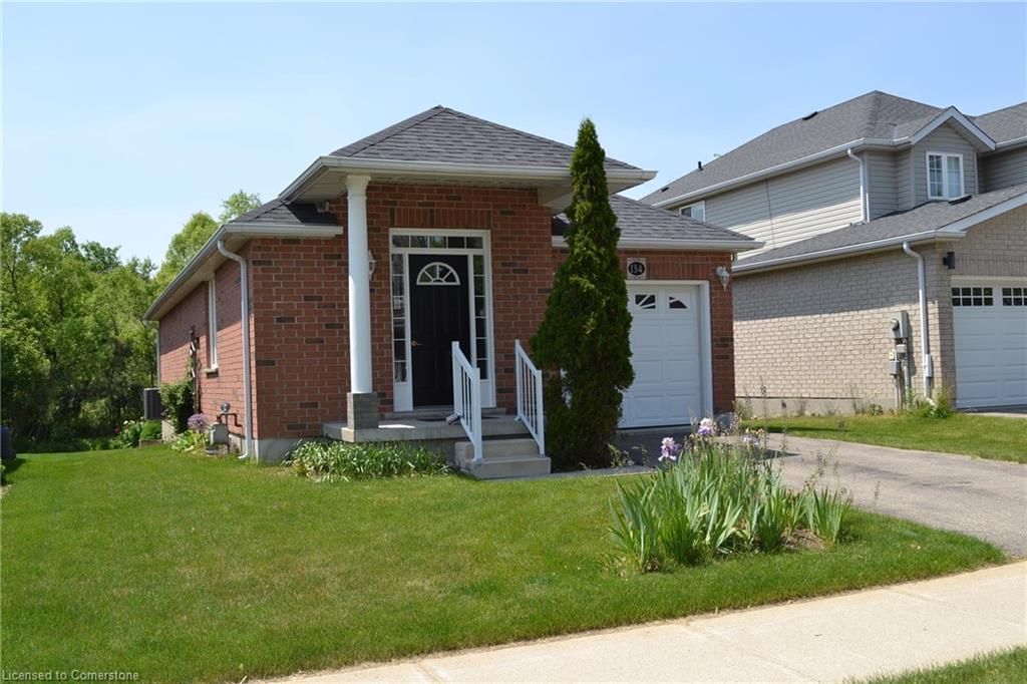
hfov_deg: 53.1
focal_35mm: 36
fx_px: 1027
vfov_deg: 36.8
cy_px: 342
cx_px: 514
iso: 100
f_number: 7.1
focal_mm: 24
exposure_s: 1/200
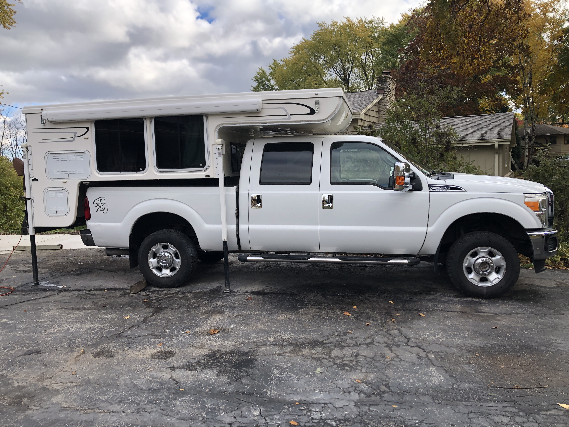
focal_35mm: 28
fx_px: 460
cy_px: 214
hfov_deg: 63.4
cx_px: 284
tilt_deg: -4.5
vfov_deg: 49.7
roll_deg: +1.5
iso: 20
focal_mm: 3.99
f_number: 1.8
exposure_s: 1/762
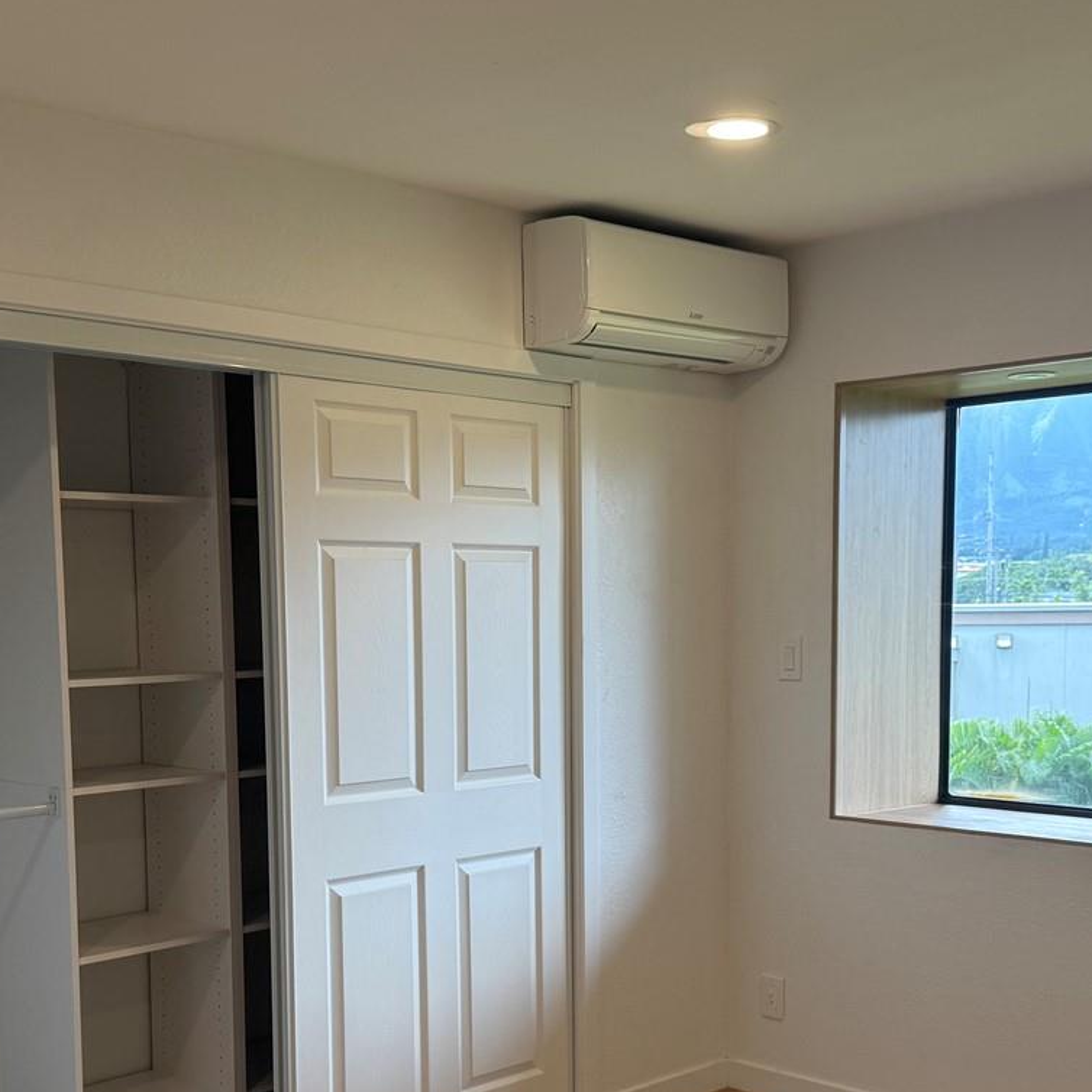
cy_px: 746
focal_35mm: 45
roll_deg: +0.7
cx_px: 579
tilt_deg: -4.7
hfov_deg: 37.5
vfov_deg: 37.1
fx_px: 1606
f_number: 1.78
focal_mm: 6.76
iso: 100
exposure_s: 1/202
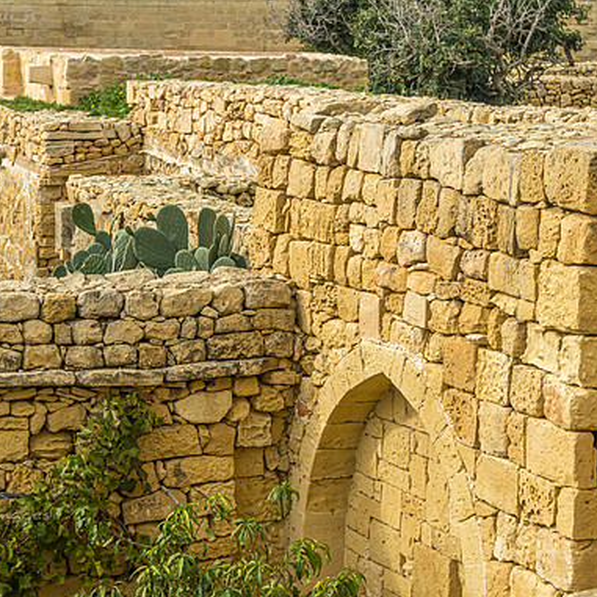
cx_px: 293
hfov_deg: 18.3
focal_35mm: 95
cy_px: 302
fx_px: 1854
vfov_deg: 18.3
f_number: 5.6
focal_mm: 49
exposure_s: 1/1000
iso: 400
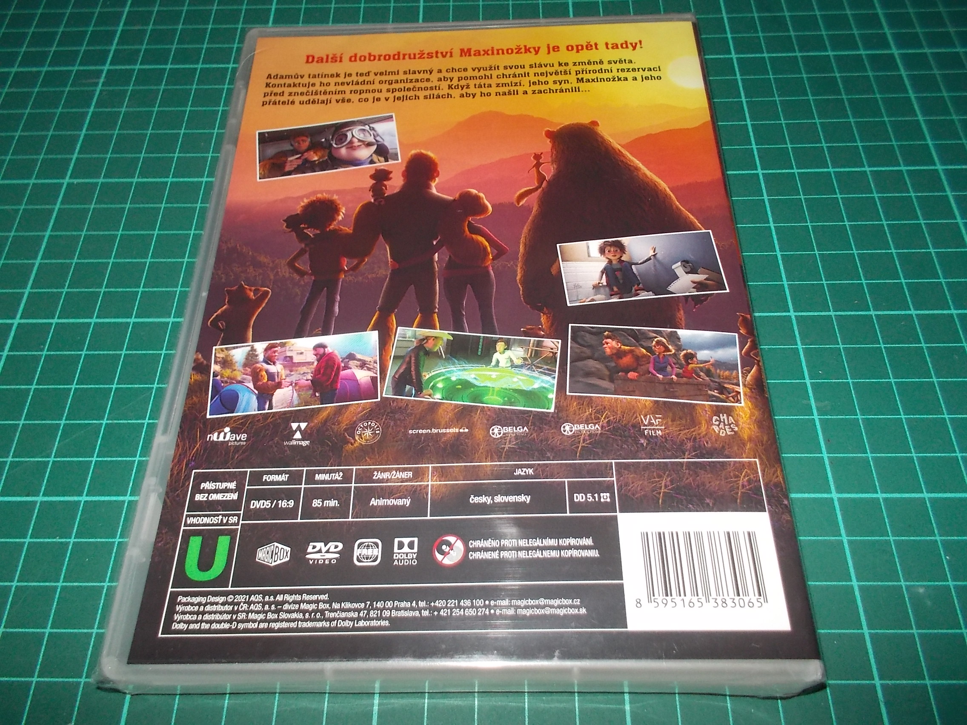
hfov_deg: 61.7
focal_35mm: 29
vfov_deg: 48.2
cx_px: 484
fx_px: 810
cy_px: 362
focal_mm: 4.1
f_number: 3.3
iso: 200
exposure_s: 1/30
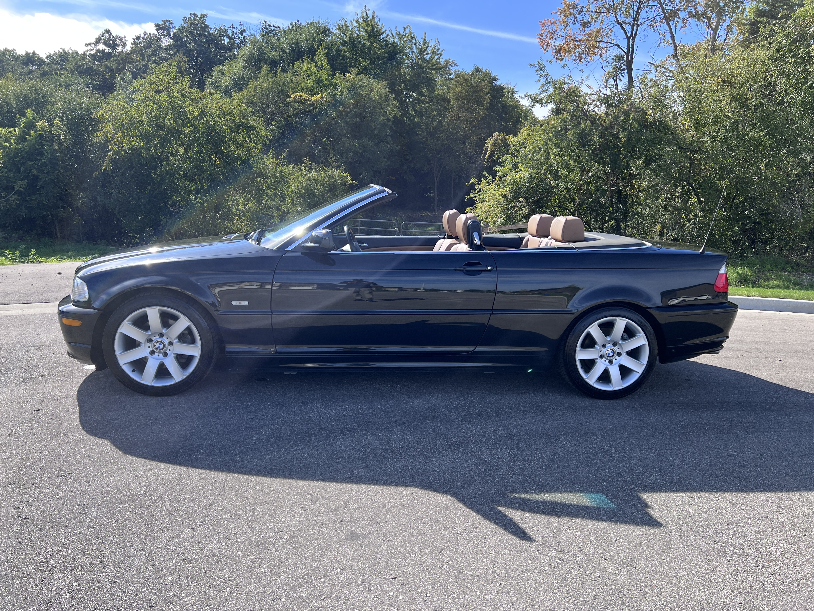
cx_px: 407
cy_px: 306
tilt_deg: -8.5
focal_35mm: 26
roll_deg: -1.8
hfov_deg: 67.3
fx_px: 611
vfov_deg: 53.1
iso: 50
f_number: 1.5
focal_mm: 5.7
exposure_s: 1/1311
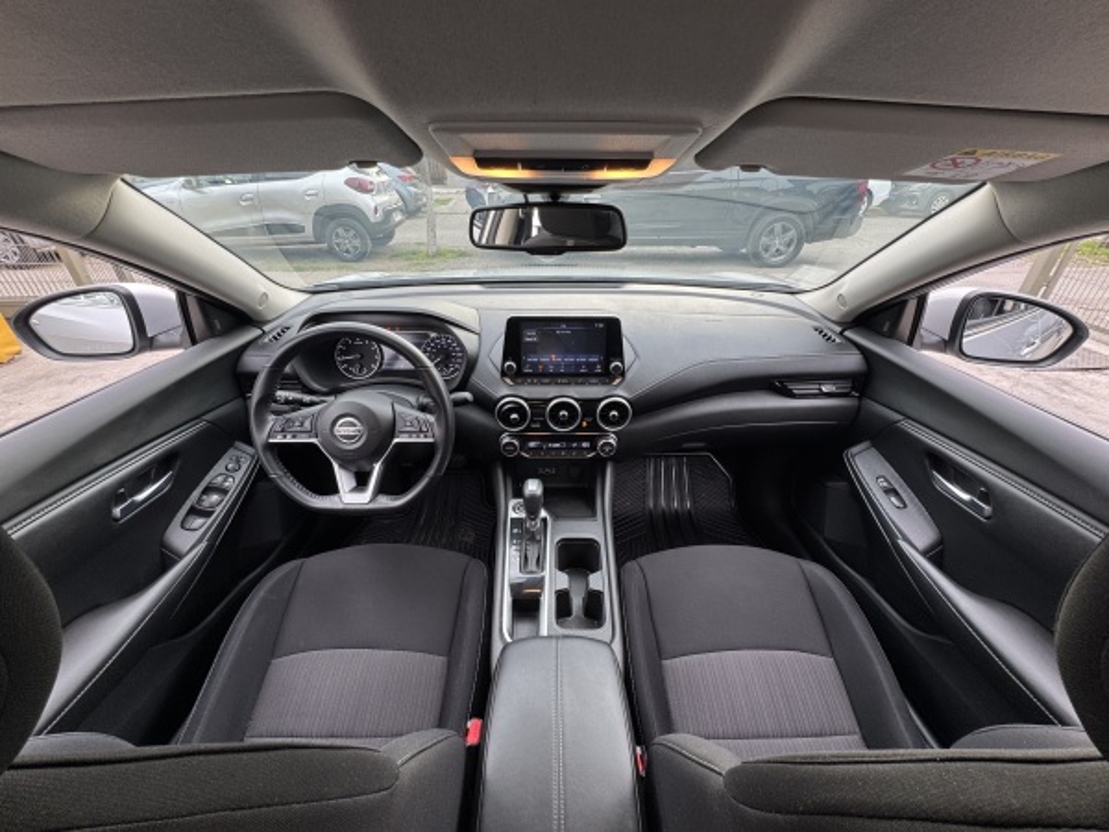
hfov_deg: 102.1
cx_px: 554
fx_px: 449
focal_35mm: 14
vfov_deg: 85.7
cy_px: 416
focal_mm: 2.22
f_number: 2.2
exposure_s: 1/99
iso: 64
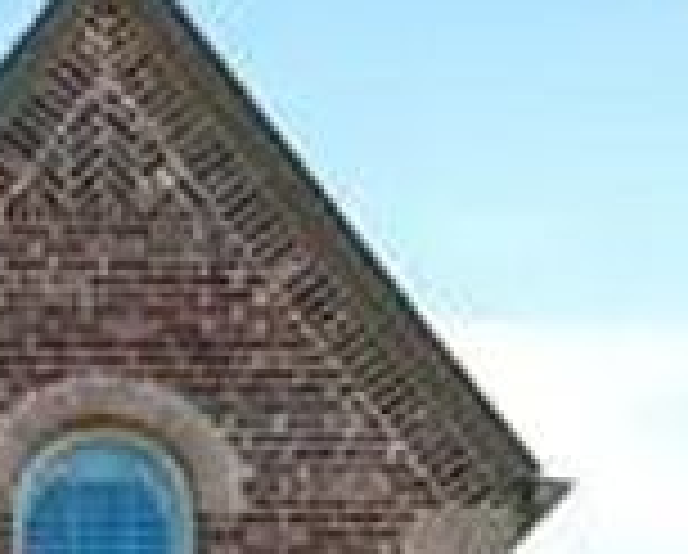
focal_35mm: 119
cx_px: -499
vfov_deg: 10.7
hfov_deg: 14.4
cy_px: 1414
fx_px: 2428
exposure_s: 1/1600
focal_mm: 19
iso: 640
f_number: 9
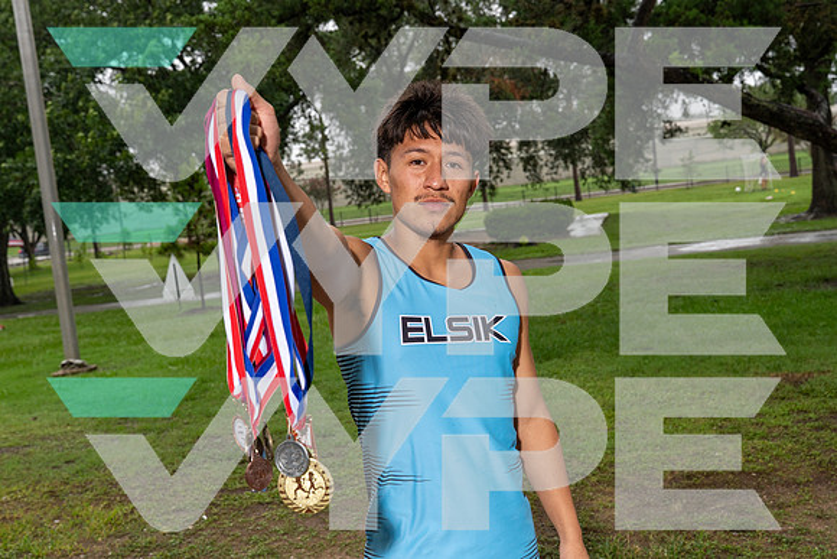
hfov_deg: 47.4
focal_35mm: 41
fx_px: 953
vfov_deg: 32.6
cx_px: 401
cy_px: 278
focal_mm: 39
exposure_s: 1/250
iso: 500
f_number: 6.3
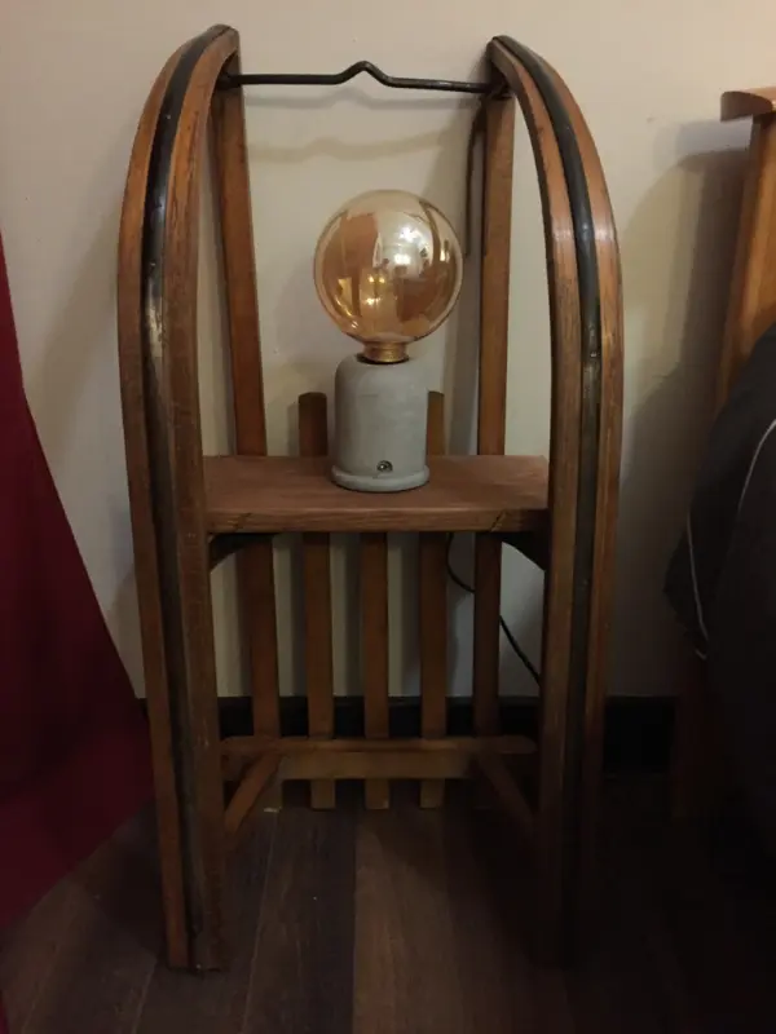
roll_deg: -0.2
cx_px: 388
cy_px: 517
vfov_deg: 61.7
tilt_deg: -19.6
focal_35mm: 29
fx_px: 867
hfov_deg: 48.2
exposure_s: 1/17
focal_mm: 4.15
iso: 640
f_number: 2.2
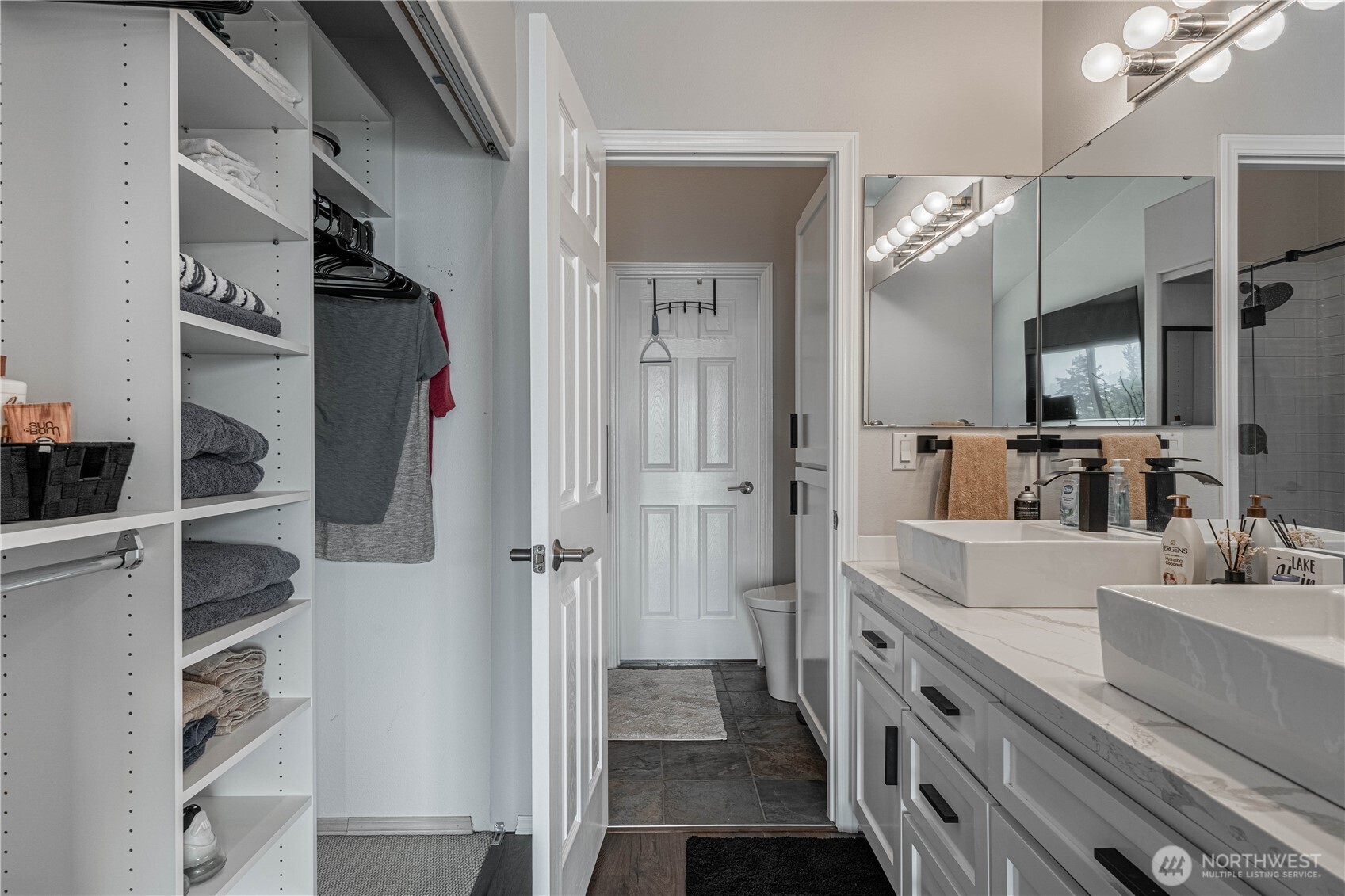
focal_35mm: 19
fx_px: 710
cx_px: 672
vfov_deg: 64.5
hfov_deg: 86.9
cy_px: 448
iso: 200
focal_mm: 19
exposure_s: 1/250
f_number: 10
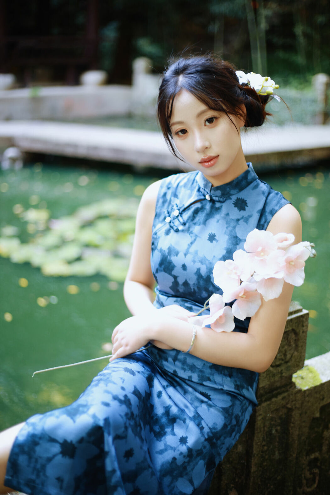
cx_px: 165
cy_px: 248
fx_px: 674
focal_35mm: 49
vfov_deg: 40.3
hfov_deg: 27.5
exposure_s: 1/125
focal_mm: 50
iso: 500
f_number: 1.8
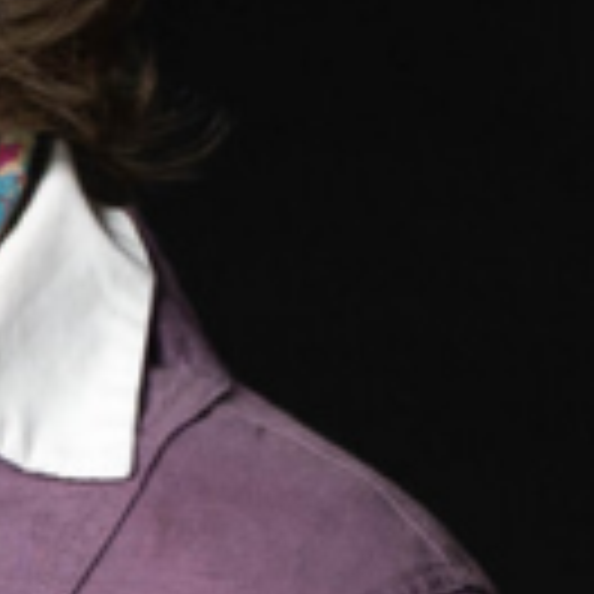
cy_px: 776
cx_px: -1323
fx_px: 7779
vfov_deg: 4.4
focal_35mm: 401
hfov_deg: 4.2
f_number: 3.5
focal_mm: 44.3
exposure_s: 1/80
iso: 800
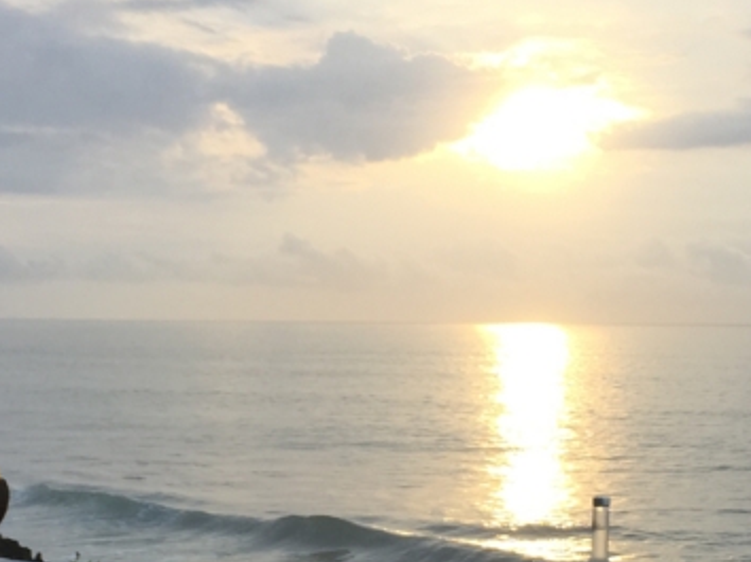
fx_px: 1821
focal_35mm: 84
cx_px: 462
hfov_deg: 23.3
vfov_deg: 17.3
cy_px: 484
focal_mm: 4.15
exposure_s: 1/170
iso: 32
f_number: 2.2
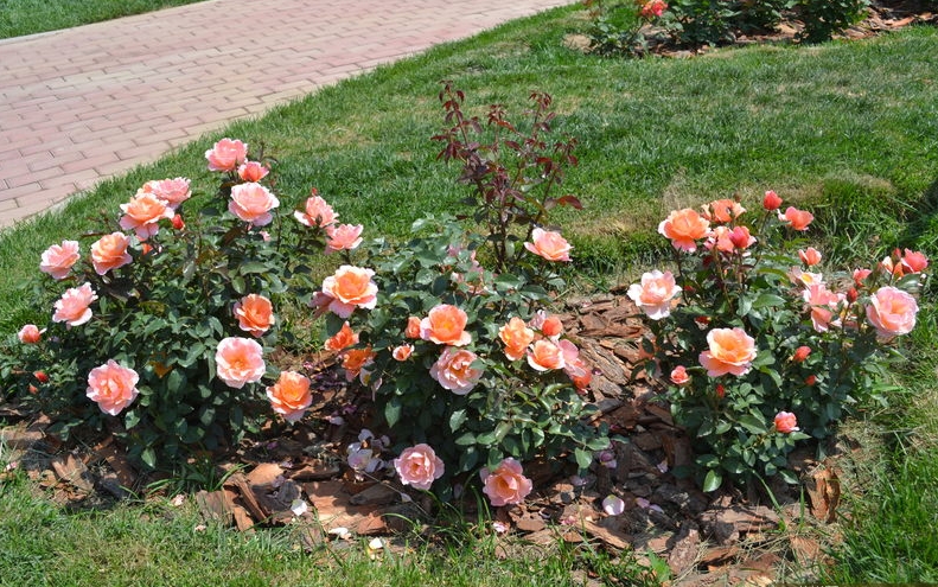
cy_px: 286
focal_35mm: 34
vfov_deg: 37.3
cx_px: 472
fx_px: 869
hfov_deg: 56.7
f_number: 7.1
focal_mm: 22
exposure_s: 1/250
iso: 100
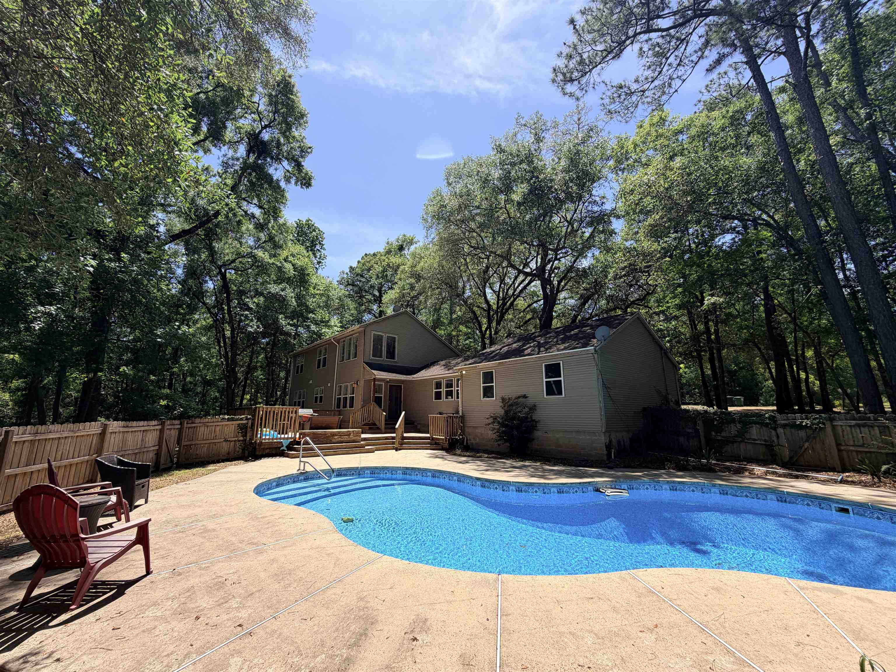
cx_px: 448
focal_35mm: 14
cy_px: 336
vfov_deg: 85.7
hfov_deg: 102.1
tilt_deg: +12.6
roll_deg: +0.0
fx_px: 362
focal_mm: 2.22
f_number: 2.2
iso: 25
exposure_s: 1/770
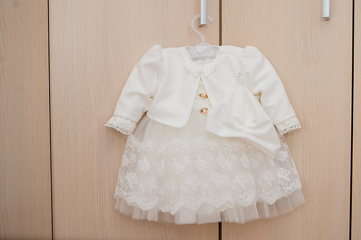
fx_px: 431
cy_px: 101
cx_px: 205
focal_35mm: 43
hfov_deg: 45.3
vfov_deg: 31.1
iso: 200
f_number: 3.2
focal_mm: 35
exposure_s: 1/250
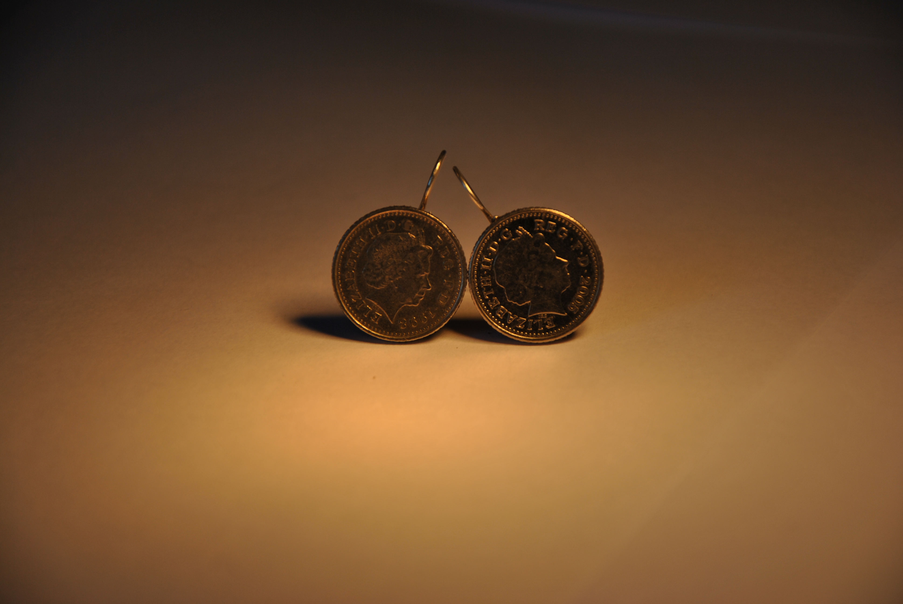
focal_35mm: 158
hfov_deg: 13.0
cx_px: 452
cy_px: 302
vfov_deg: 8.7
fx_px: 3955
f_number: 5.6
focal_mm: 105
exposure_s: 1/500
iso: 100
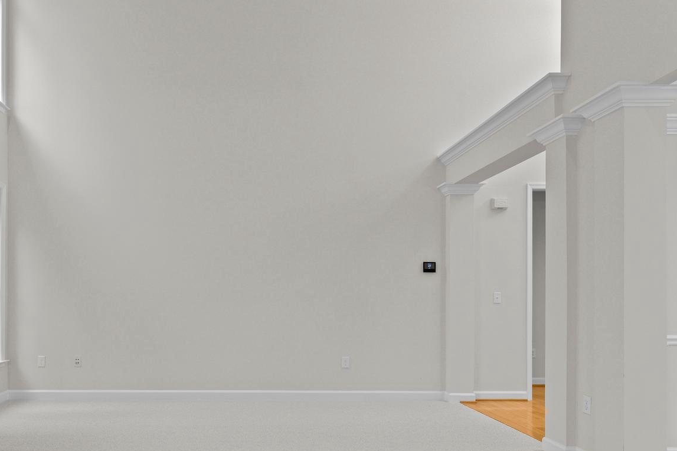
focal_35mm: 25
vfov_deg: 50.5
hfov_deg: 69.4
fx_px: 470
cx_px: 224
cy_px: 294
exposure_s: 1/10
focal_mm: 14
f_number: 5.6
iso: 800
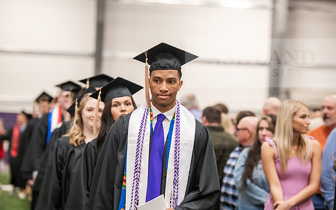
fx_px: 1172
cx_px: 168
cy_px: 109
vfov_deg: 10.2
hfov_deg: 16.3
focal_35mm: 128
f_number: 3.2
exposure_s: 1/200
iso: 2500
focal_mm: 125
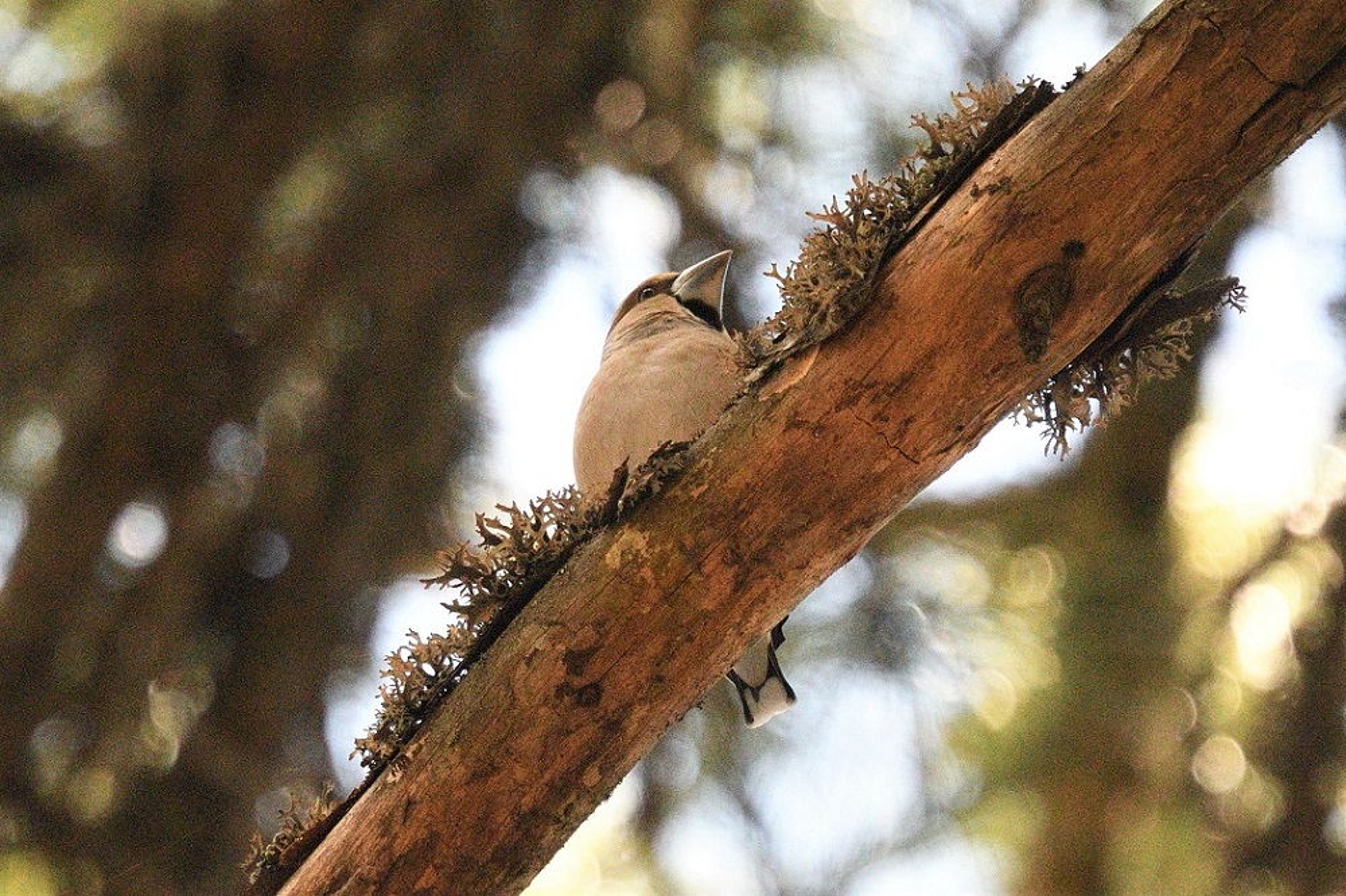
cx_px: 673
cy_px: 448
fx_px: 23546
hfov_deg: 3.3
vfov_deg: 2.2
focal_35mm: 630
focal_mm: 420
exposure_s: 1/1600
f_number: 5.6
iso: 5600
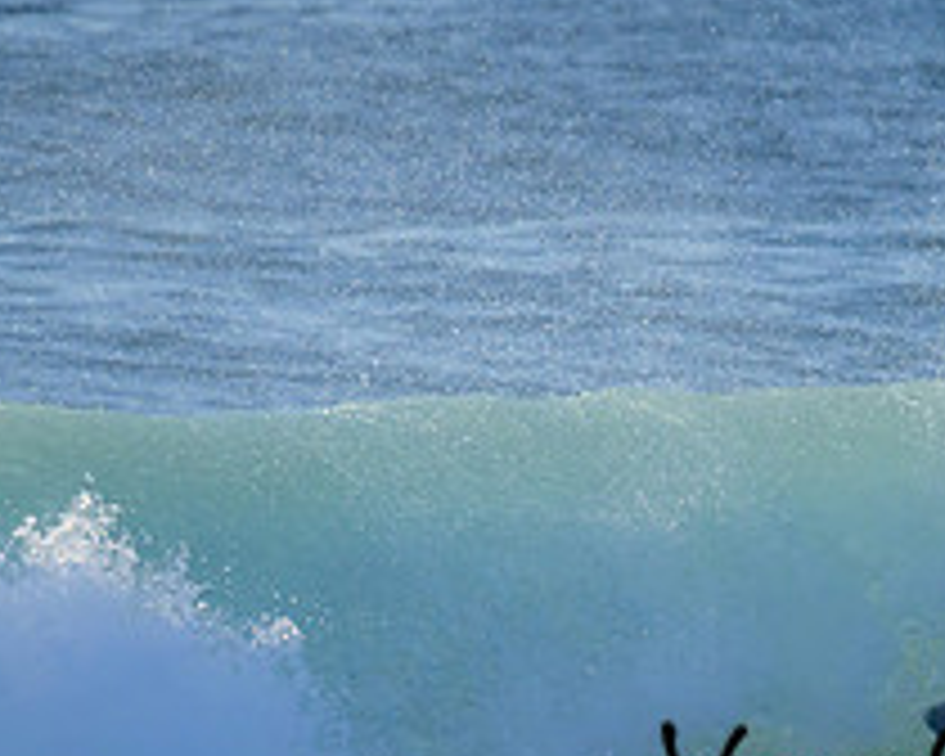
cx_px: 935
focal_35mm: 1688
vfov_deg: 0.9
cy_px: 723
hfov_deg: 1.1
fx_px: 47211
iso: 800
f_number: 11
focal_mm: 560
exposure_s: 1/1600
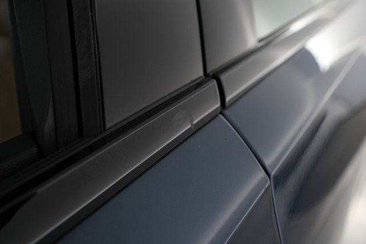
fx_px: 254
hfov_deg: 71.5
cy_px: 122
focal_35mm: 25
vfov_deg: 51.2
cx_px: 183
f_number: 4.5
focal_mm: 25
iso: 1600
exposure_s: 1/60
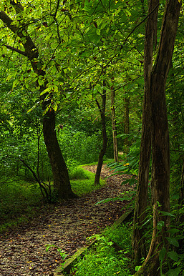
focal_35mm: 56
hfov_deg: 24.2
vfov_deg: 35.6
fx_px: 430
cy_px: 151
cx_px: 100
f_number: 9
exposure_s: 1/1.67
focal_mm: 48
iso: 100
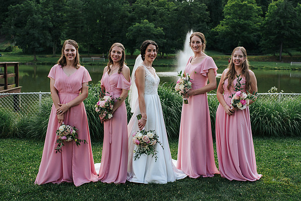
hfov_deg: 48.1
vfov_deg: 33.2
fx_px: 337
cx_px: 154
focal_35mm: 40
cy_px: 98
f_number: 3.2
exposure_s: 1/640
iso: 140
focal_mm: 35
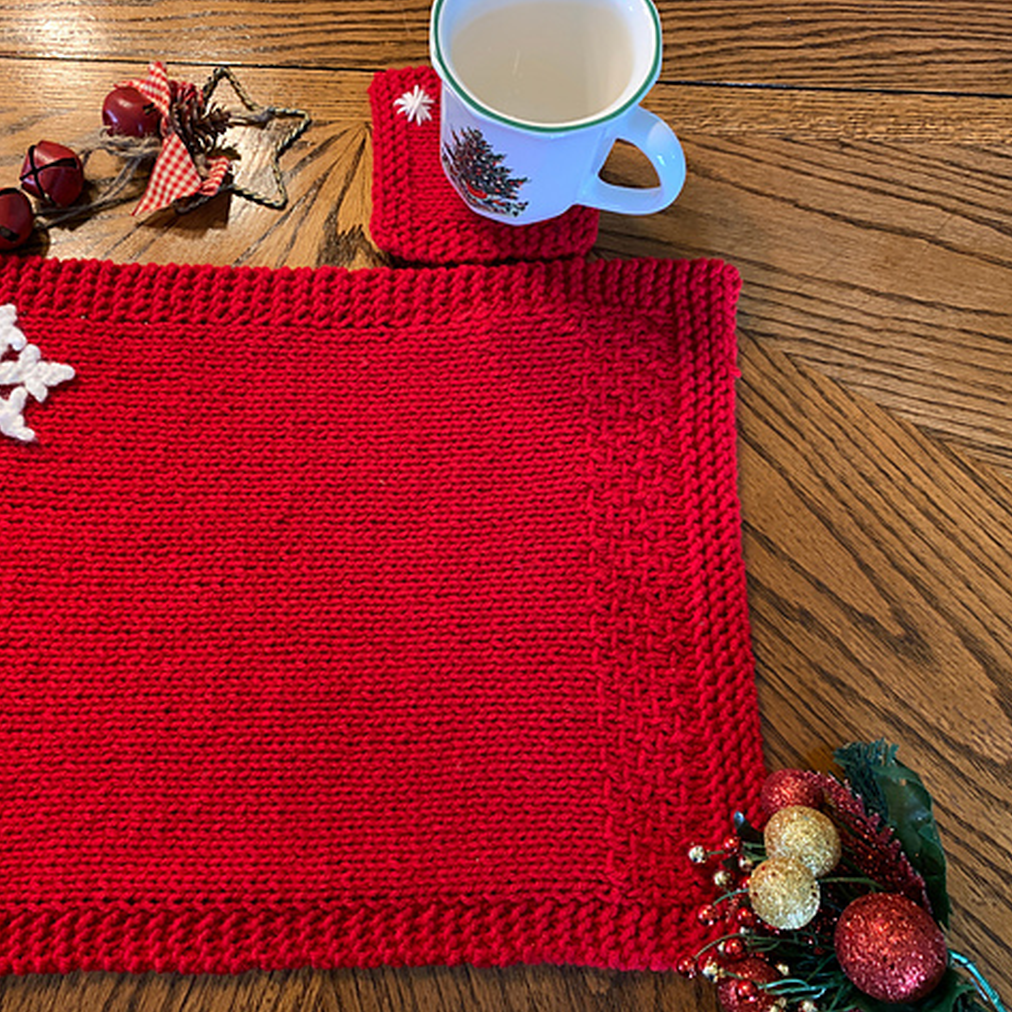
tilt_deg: -75.5
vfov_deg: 52.5
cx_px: 389
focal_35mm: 31
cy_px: 508
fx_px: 1025
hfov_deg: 52.1
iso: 200
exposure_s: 1/60
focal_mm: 4.25
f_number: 1.8
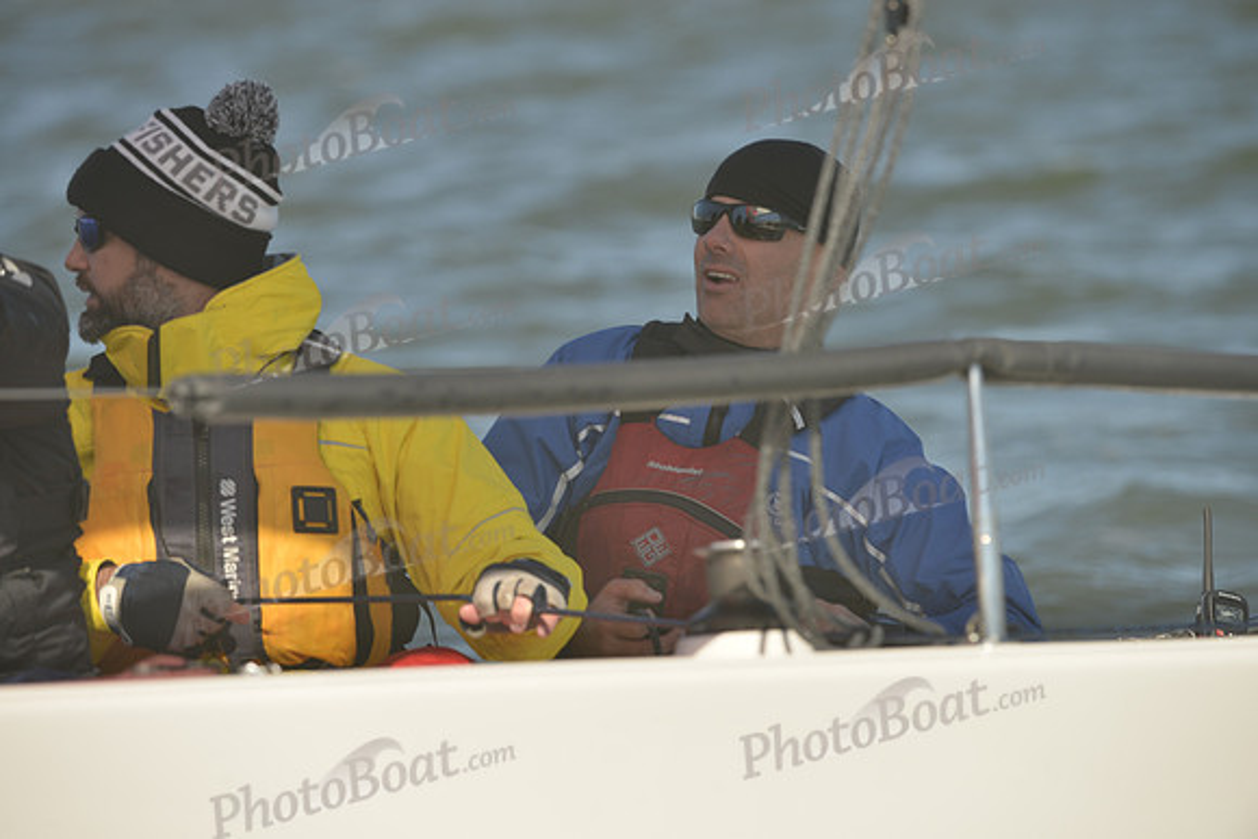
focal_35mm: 310
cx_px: 629
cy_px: 420
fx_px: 10835
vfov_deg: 4.4
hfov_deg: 6.6
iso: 200
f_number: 6.3
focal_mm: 310
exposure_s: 1/1000
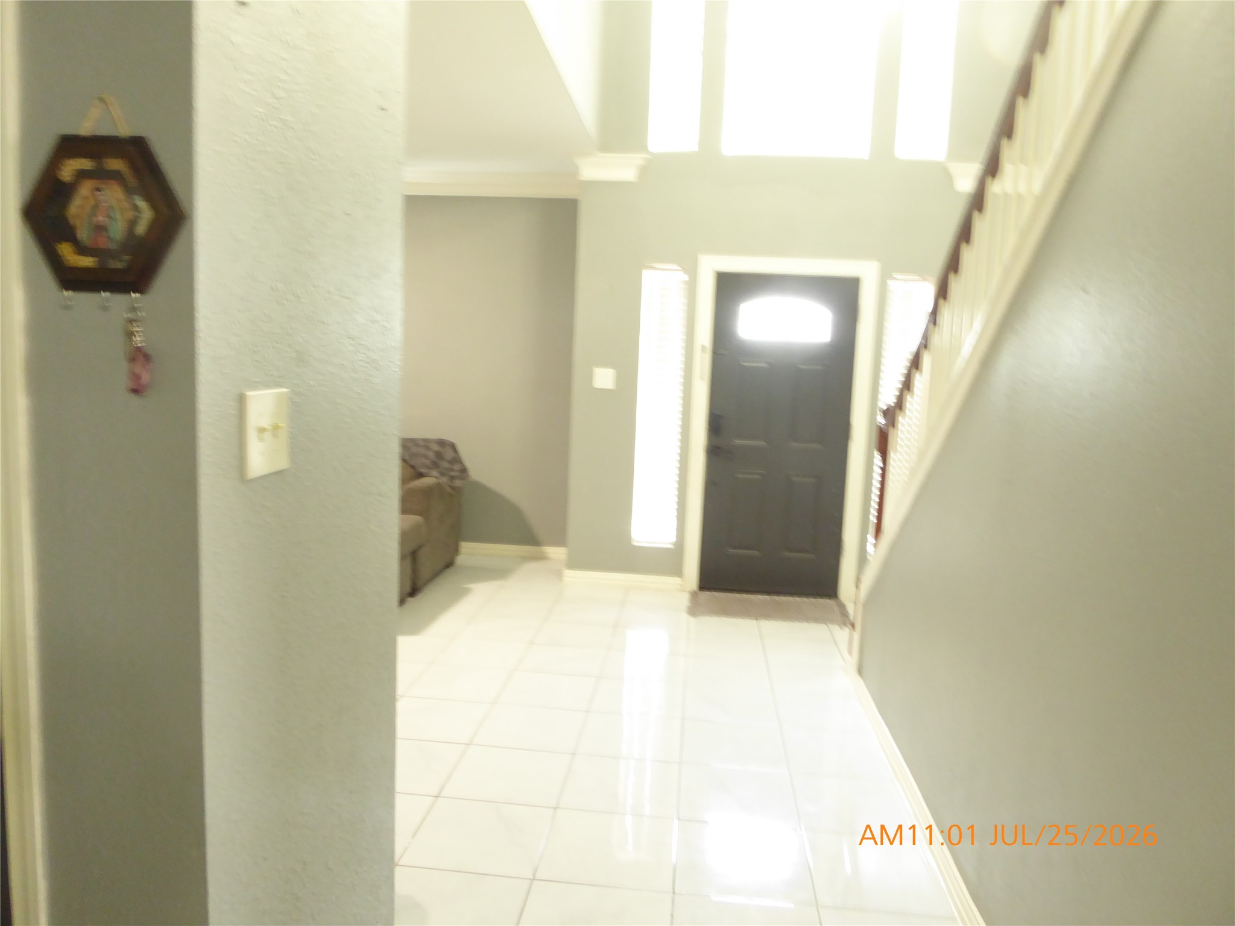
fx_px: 856
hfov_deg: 71.6
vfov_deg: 56.8
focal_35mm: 24
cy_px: 463
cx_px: 618
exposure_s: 1/4
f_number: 3.3
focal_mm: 4.3
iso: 400
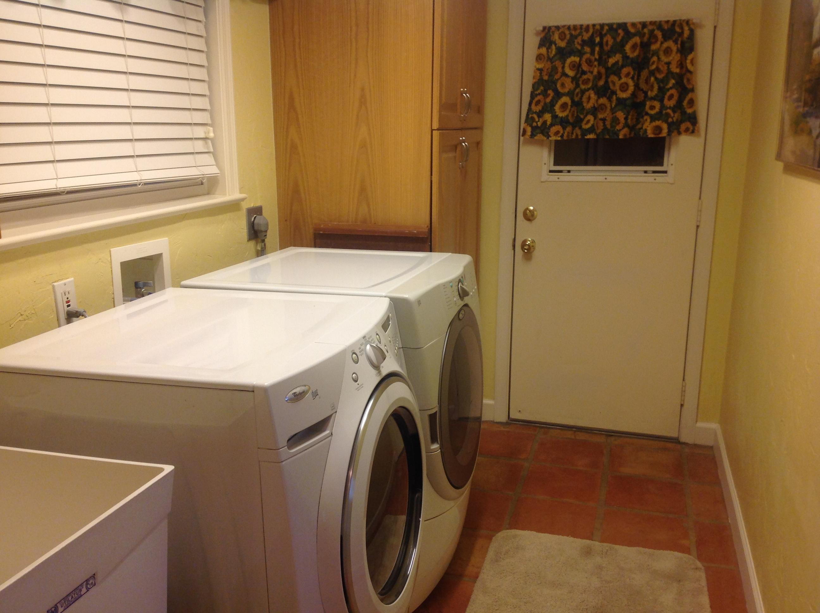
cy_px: 306
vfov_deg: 40.6
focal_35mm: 35
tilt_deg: -12.7
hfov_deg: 52.7
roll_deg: +0.1
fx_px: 828
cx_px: 410
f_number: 2.4
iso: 64
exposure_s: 1/30
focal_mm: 4.28
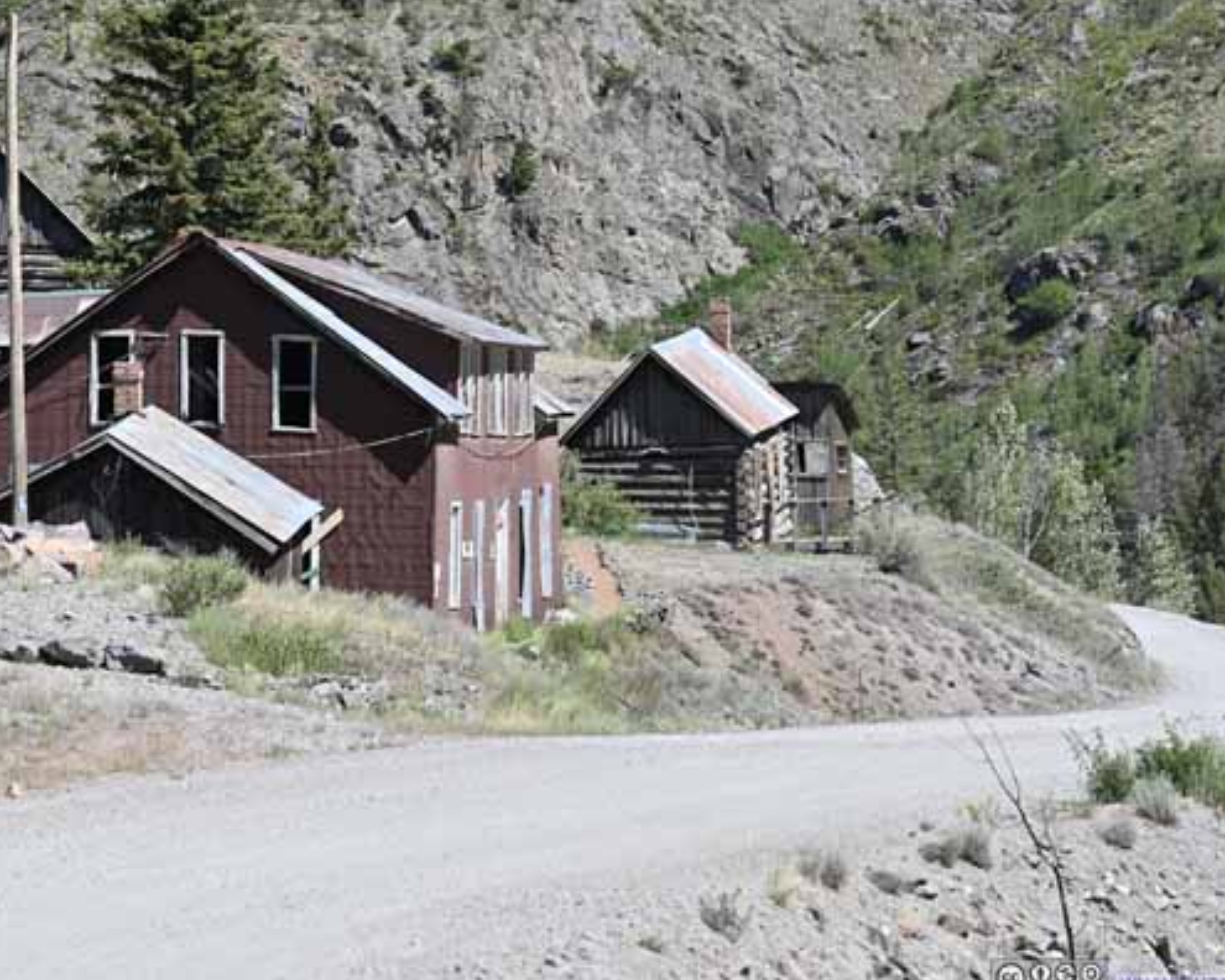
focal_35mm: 182
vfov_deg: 8.5
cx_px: 384
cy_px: 340
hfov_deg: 10.6
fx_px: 6598
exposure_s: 1/500
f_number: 6.3
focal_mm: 120
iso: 64
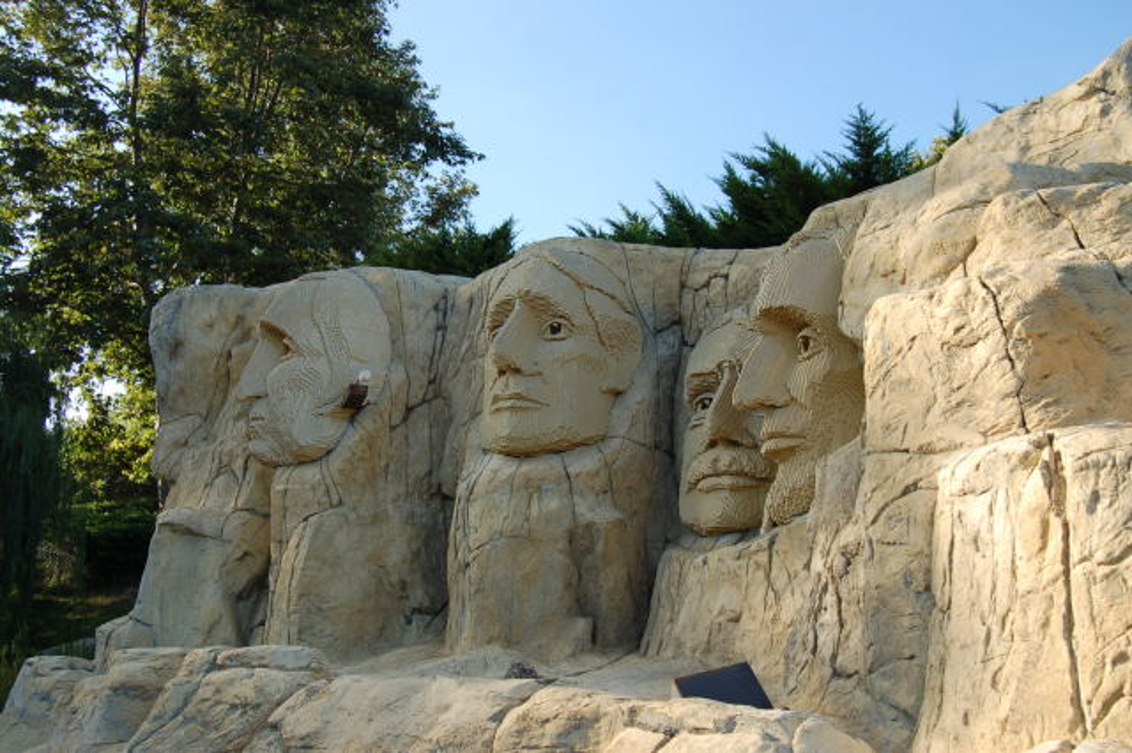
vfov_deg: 31.9
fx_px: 1320
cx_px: 566
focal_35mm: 42
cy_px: 376
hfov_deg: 46.4
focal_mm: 28
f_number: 7.1
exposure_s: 1/200
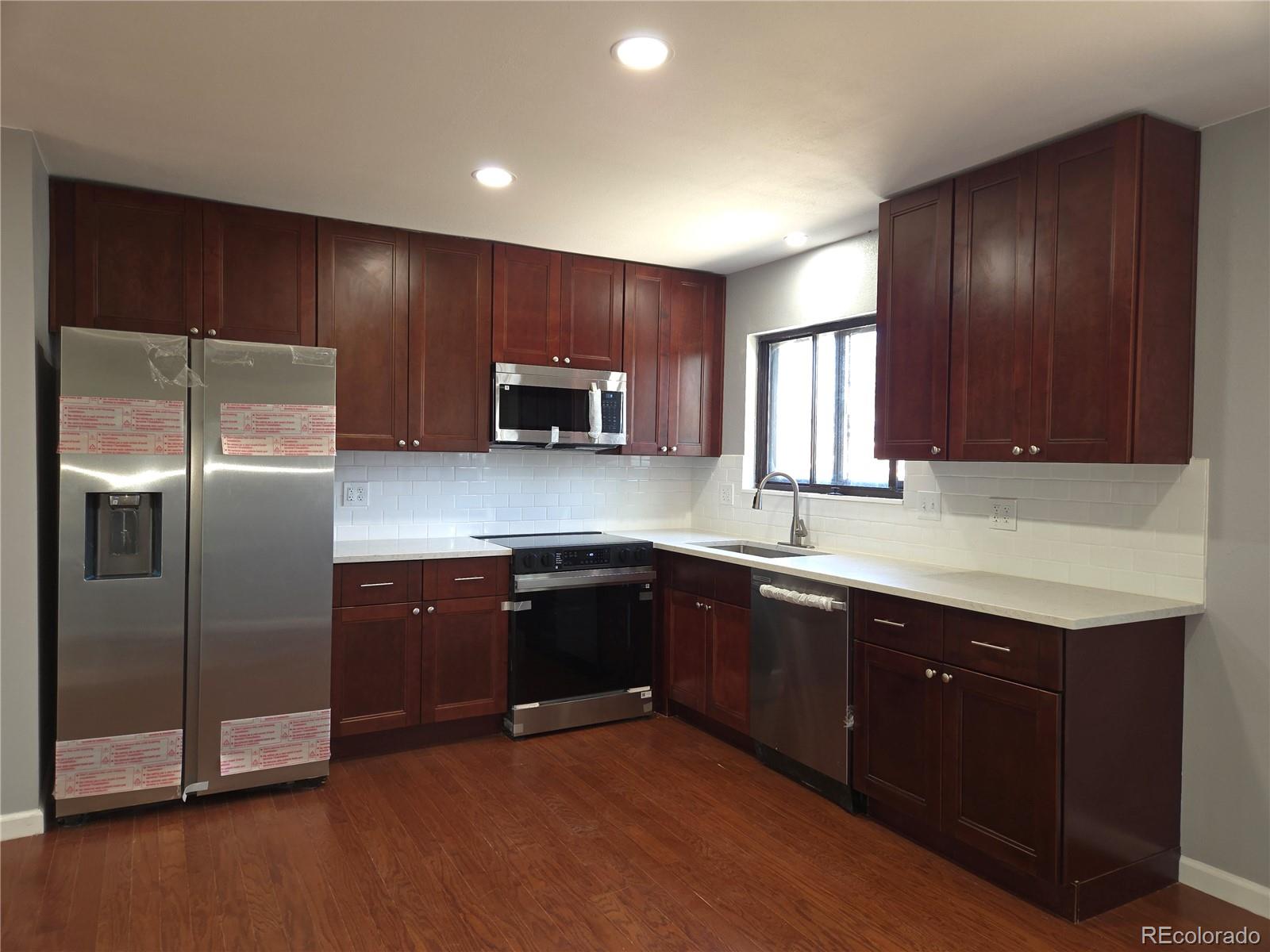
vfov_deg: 58.9
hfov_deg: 73.9
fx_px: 844
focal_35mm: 23
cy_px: 476
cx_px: 635
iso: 250
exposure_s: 1/60
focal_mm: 5.4
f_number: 1.8
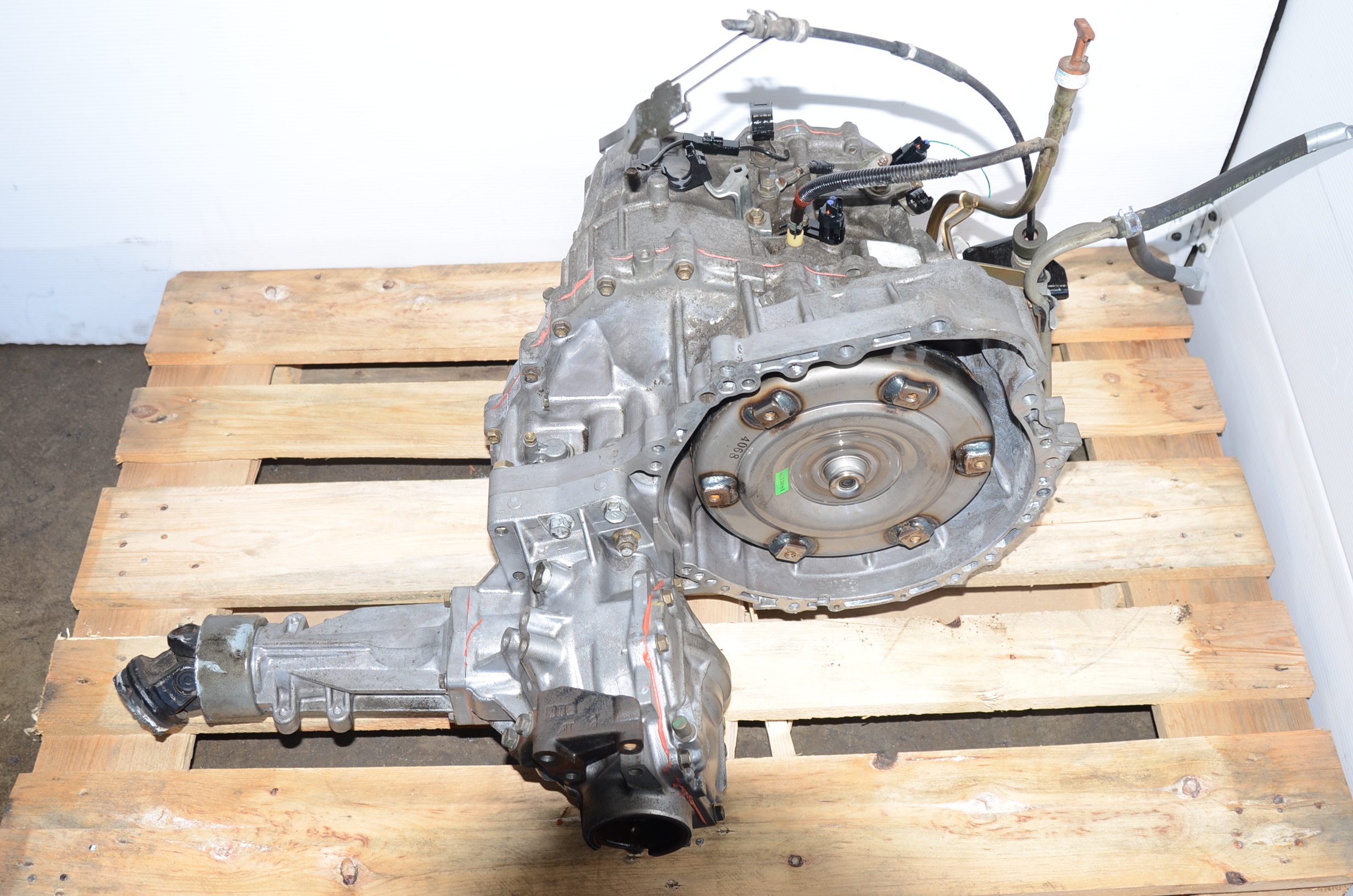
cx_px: 676
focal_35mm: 36
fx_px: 1350
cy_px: 448
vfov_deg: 36.7
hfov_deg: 53.2
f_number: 4.5
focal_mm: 24
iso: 100
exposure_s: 1/100
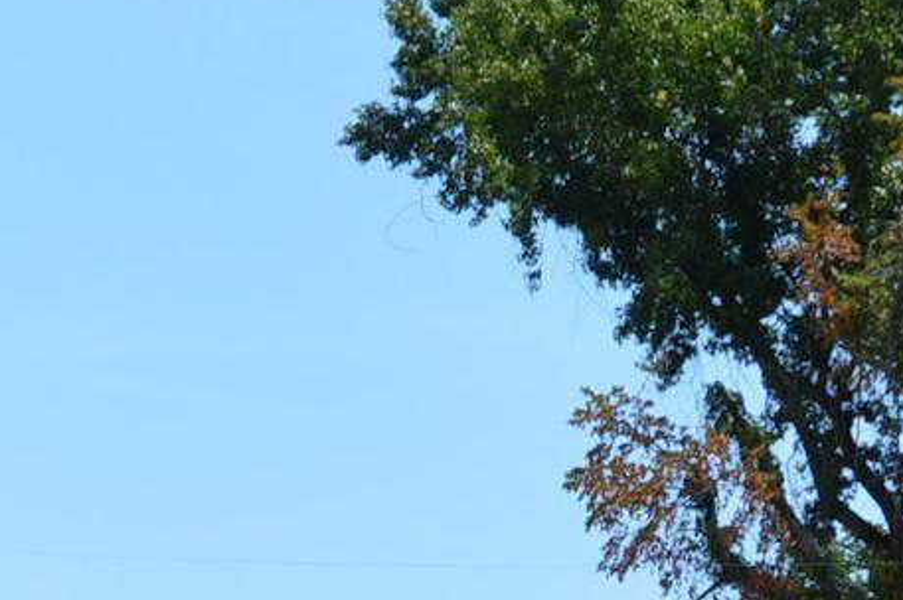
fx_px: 4111
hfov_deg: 11.8
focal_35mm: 164
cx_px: -567
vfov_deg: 8.1
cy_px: 981
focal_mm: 20
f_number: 8
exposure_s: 1/250
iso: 100
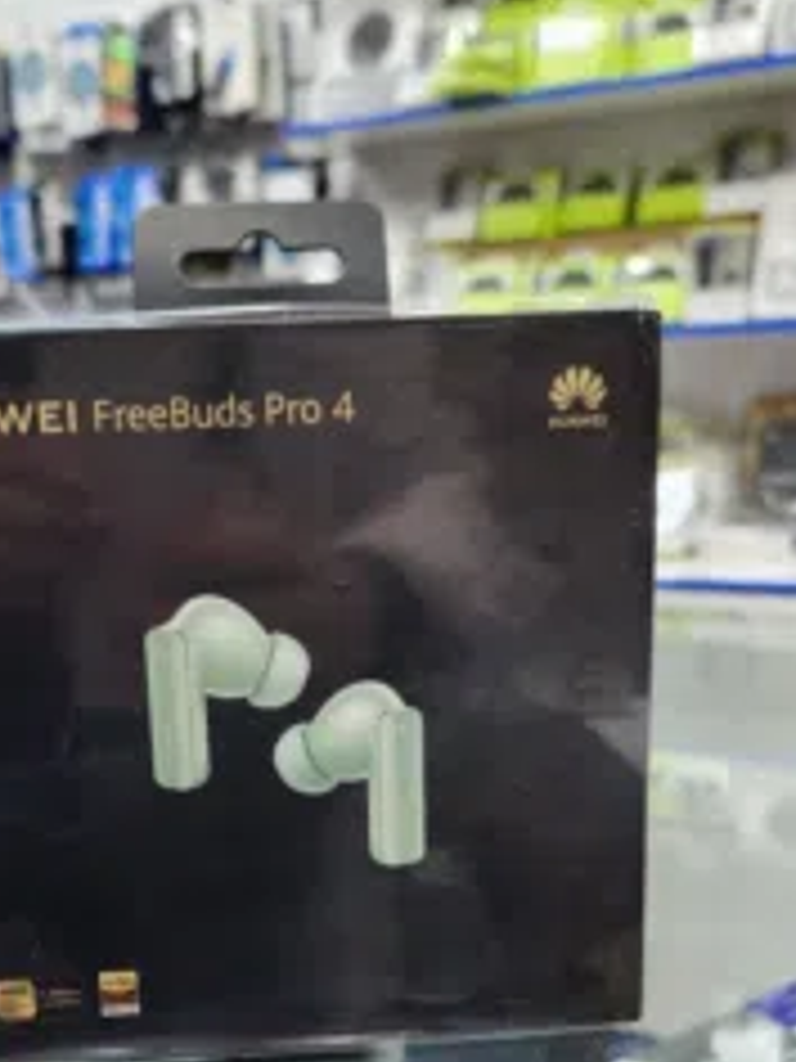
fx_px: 1196
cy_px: 634
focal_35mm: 39
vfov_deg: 47.6
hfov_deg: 36.6
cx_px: 288
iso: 100
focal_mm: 5.4
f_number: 1.8
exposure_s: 1/180
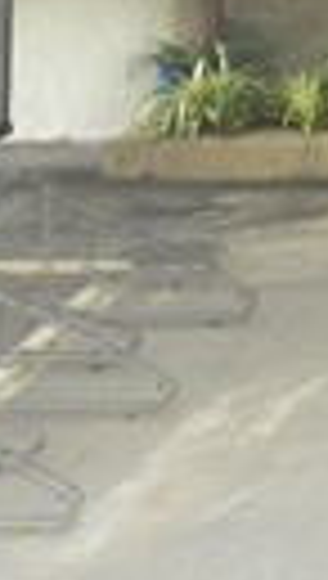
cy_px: -468
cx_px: 1020
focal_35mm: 169
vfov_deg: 11.7
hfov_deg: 6.5
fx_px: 2601
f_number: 3.2
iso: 125
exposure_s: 1/250
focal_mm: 4.5
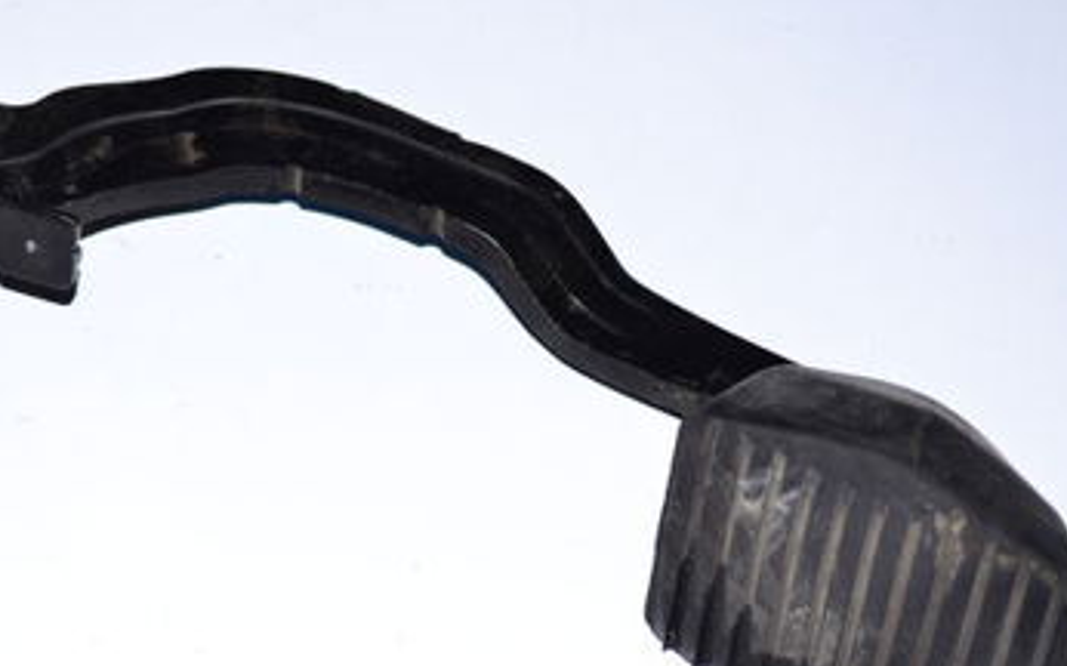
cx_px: 268
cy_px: 398
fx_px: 3285
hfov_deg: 18.3
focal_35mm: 113
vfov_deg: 11.6
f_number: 5.6
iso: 100
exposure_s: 1/200
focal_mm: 40
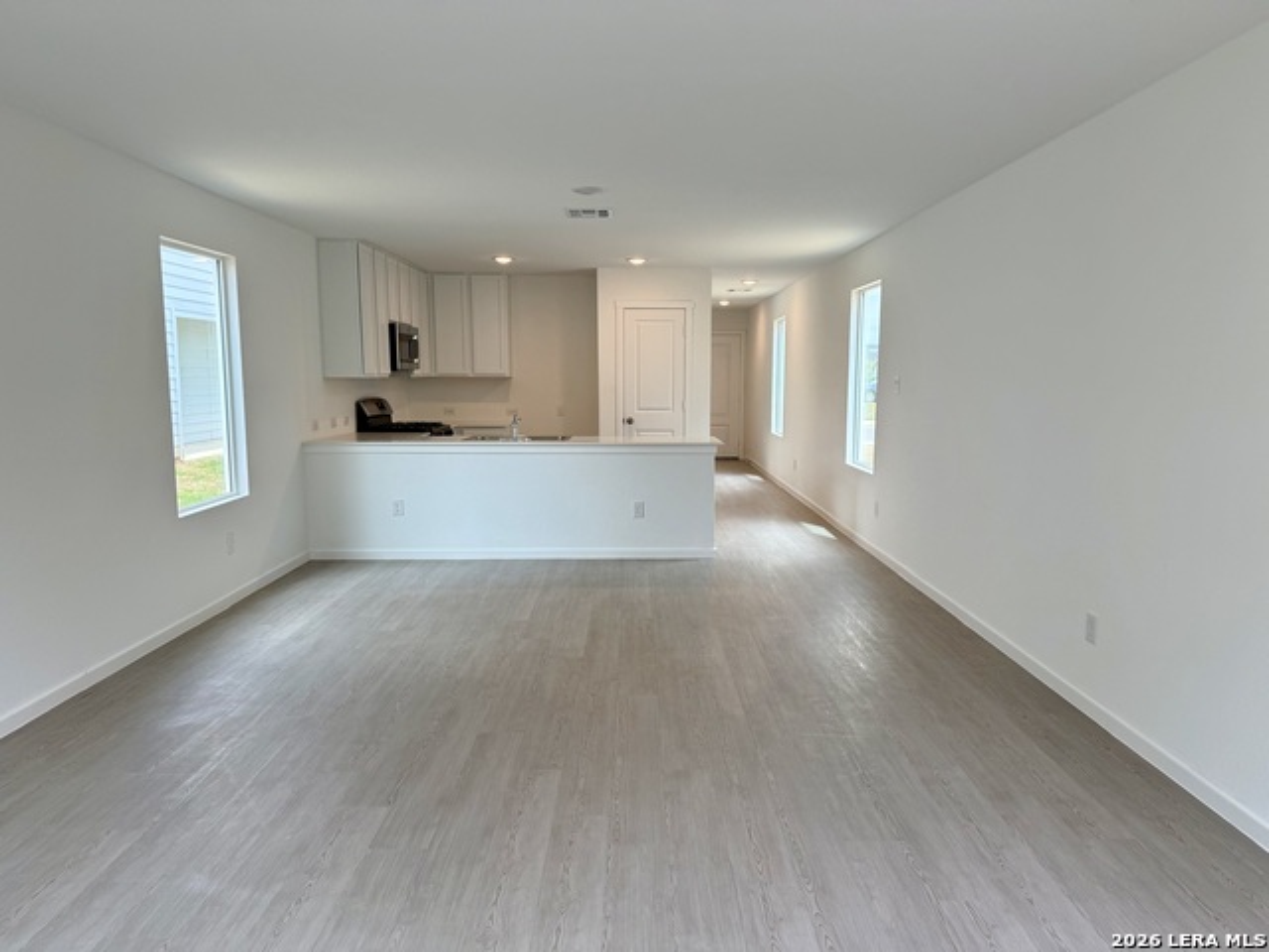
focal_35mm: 24
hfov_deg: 71.6
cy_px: 476
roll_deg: -0.8
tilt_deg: -6.6
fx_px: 880
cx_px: 634
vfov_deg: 56.8
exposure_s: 1/372
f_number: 1.78
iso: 100
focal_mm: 6.76
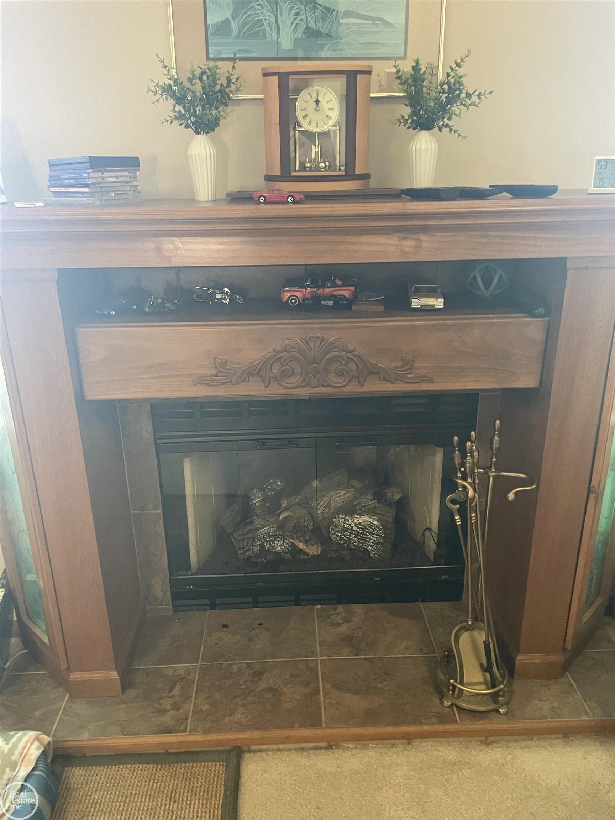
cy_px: 410
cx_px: 308
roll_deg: +1.3
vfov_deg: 67.3
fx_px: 616
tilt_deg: -21.3
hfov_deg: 53.1
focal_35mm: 26
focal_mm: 4.2
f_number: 1.6
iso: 500
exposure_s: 1/40
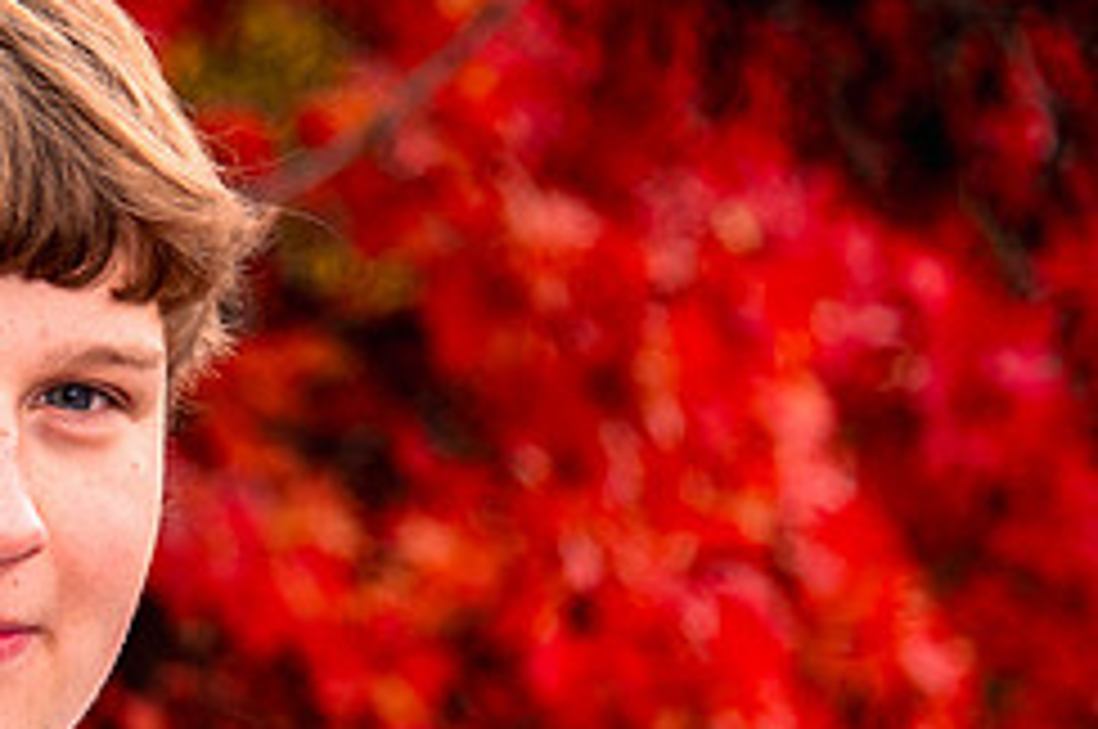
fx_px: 6488
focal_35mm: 213
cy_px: 637
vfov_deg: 6.4
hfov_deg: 9.6
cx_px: -11
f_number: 4
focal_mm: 85
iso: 200
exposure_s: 1/250
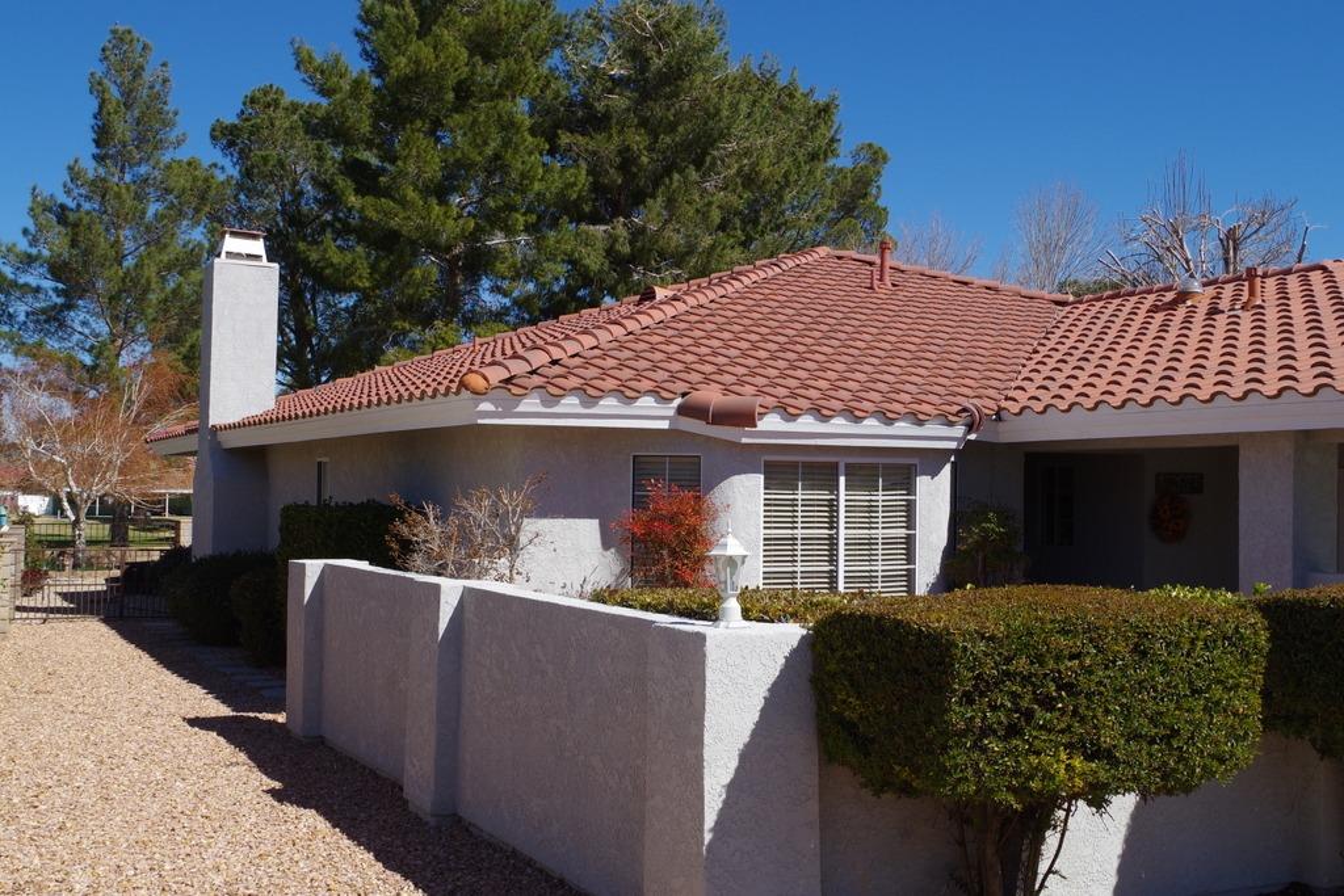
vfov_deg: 34.2
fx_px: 1456
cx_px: 672
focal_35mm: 39
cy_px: 448
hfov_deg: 49.5
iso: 100
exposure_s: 1/125
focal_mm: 26.25
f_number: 11
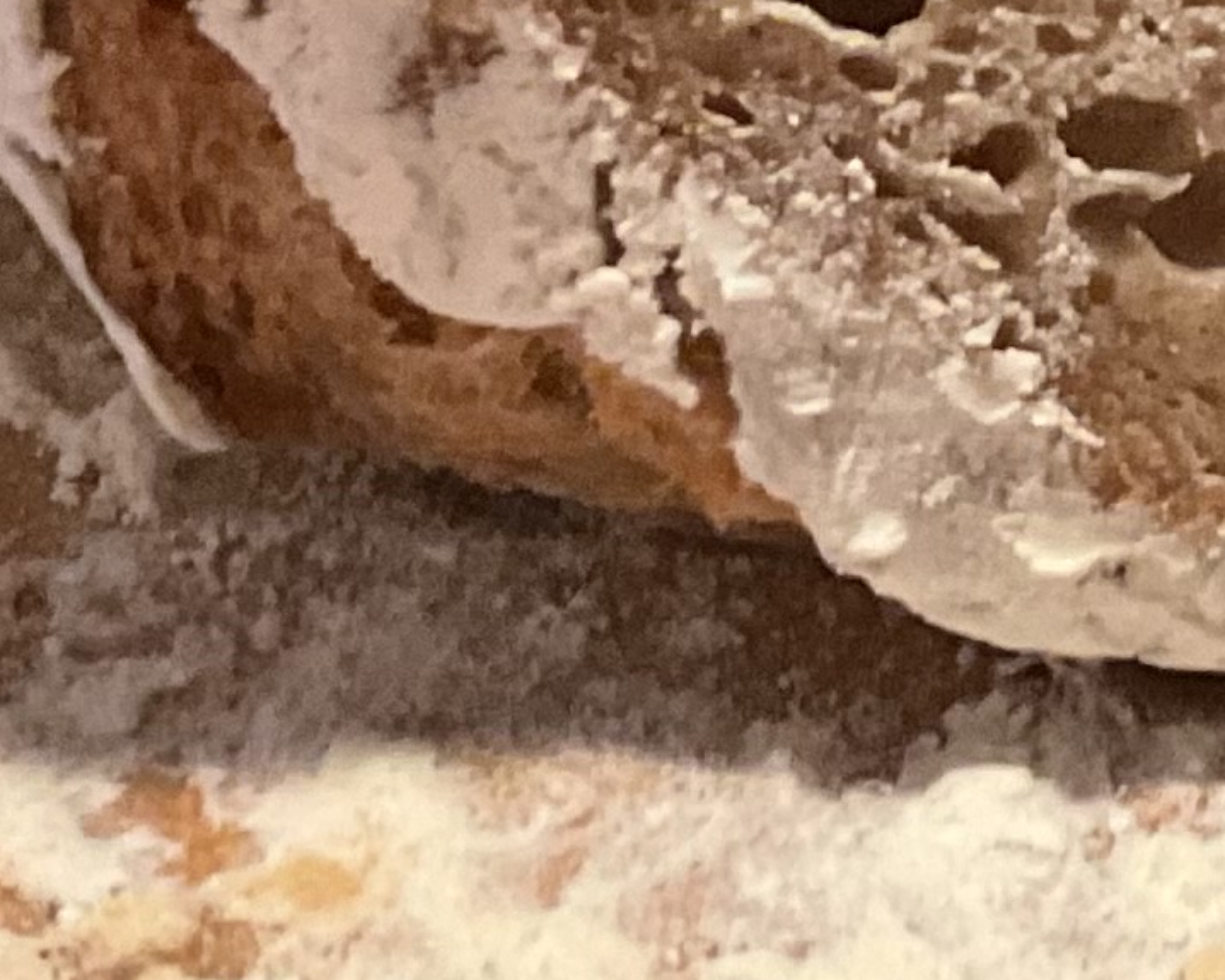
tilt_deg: -31.7
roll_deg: -1.6
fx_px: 5763
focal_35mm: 159
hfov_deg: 11.9
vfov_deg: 9.5
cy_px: -302
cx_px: 1503
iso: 250
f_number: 1.8
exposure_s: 1/30
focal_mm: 3
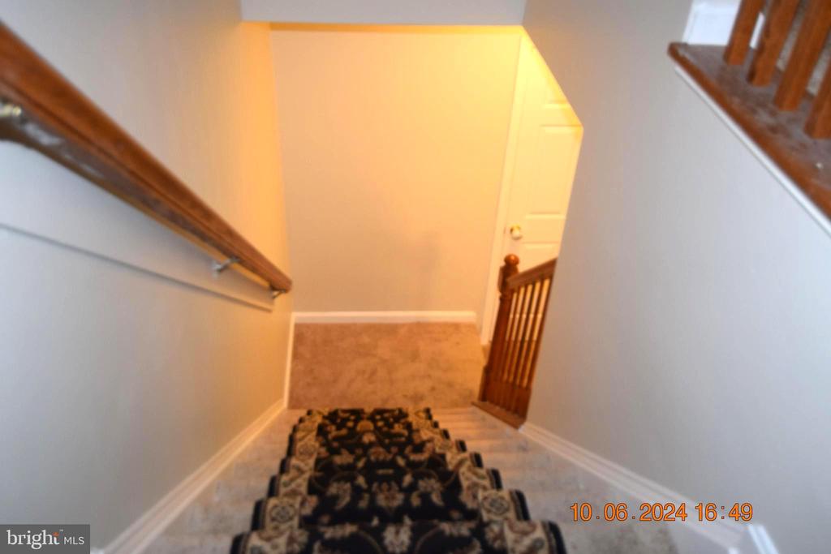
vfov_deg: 40.0
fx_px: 762
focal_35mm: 33
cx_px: 416
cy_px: 277
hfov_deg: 57.2
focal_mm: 22
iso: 800
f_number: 4
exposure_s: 1/60
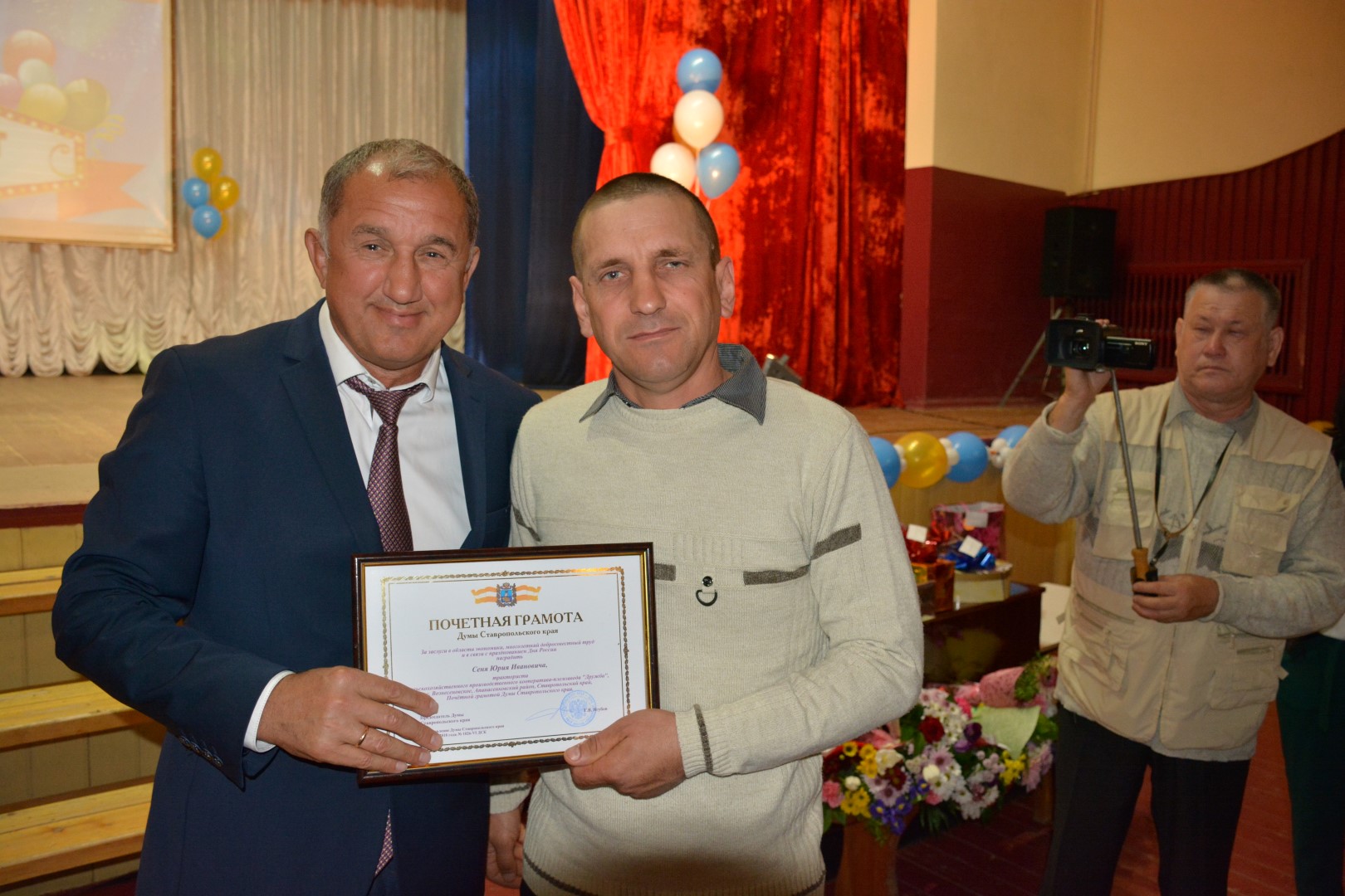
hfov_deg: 67.4
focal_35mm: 27
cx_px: 672
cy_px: 448
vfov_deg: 47.9
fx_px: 1009
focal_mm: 18
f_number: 3.5
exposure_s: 1/60
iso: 1250
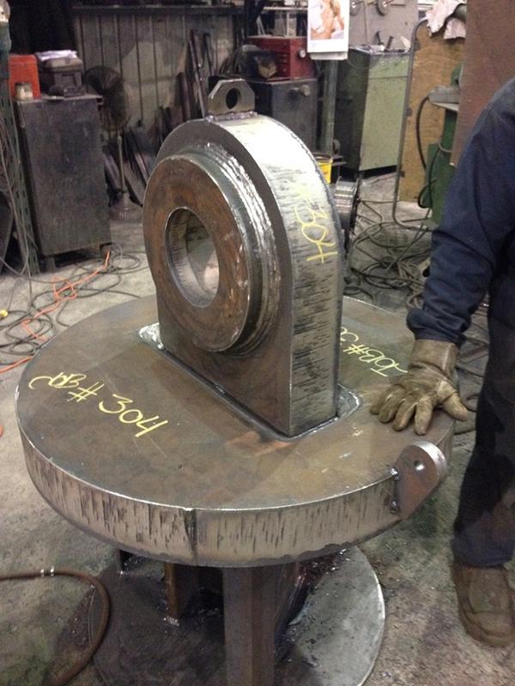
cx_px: 258
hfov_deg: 42.9
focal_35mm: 33
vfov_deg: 55.4
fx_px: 655
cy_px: 343
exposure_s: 1/15
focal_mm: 4.12
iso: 500
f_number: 2.4
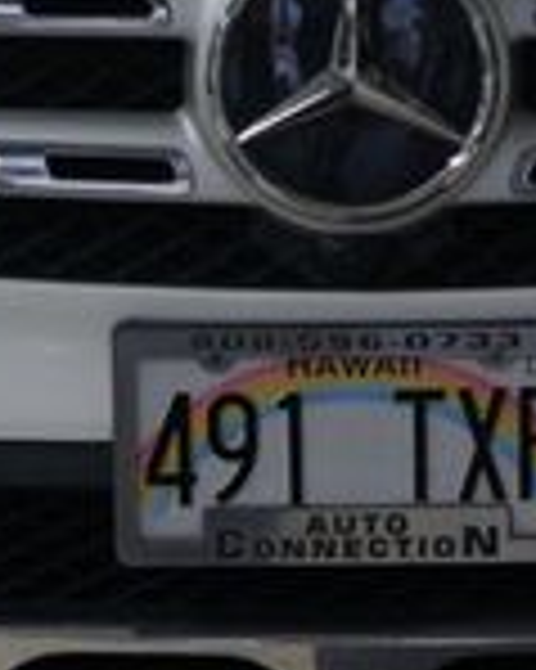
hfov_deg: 10.2
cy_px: 45
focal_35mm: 151
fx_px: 2998
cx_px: 297
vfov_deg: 12.7
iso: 200
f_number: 4
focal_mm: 25
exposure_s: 1/40
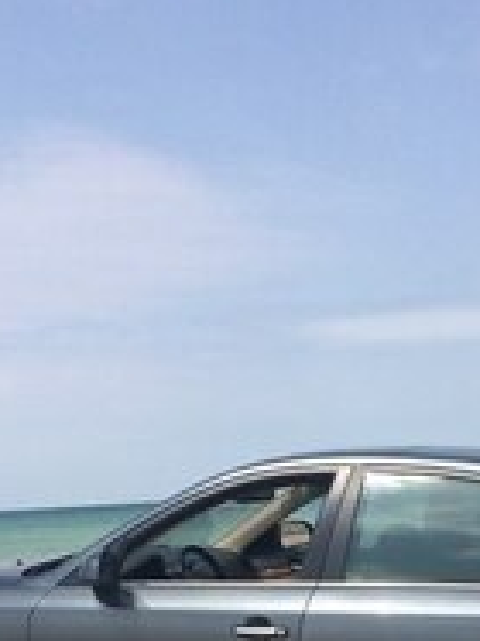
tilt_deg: -10.9
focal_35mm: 77
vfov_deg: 23.5
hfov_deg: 18.9
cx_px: 381
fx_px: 1425
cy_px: 737
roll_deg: +4.1
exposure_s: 1/2933
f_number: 2.2
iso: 32
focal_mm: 4.15
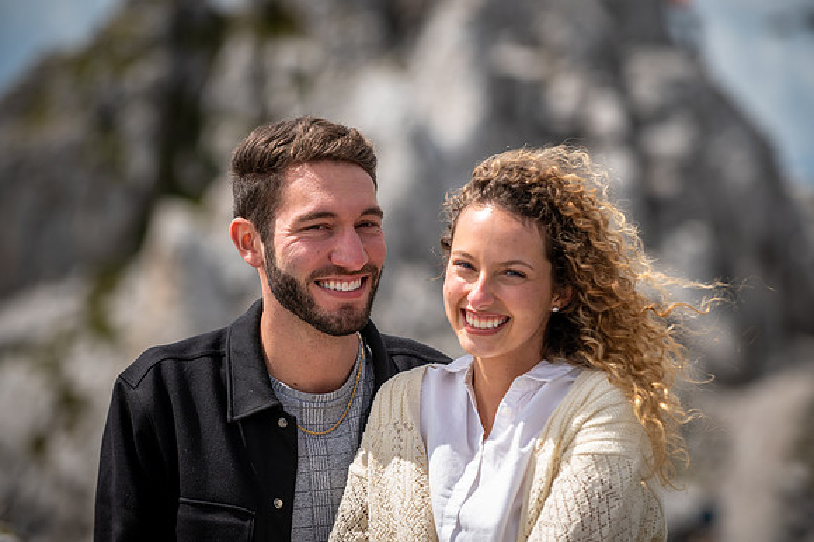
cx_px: 407
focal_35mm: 175
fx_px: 3955
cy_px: 271
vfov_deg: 7.8
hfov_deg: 11.8
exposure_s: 1/1250
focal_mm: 175
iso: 100
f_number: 4
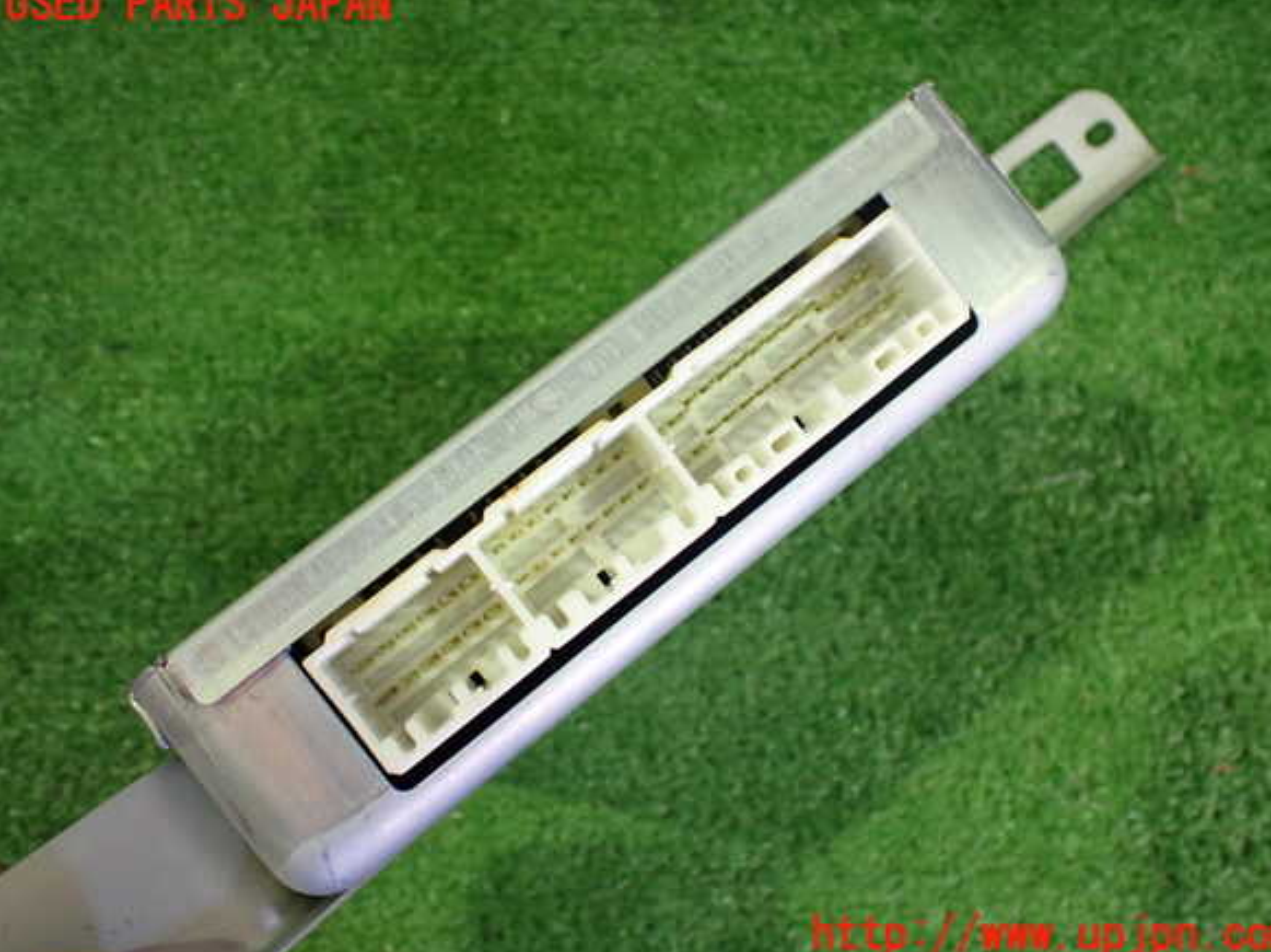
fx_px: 1138
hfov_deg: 58.4
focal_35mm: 31
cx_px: 650
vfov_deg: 45.4
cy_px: 471
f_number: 2.3
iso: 800
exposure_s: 1/60
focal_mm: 5.4
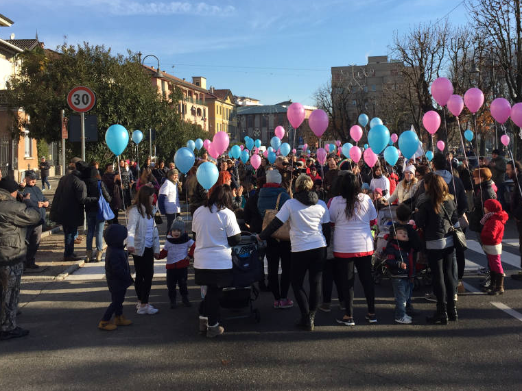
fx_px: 588
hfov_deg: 47.8
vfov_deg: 36.5
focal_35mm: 39
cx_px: 283
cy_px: 138
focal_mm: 4.15
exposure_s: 1/989
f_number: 2.2
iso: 32
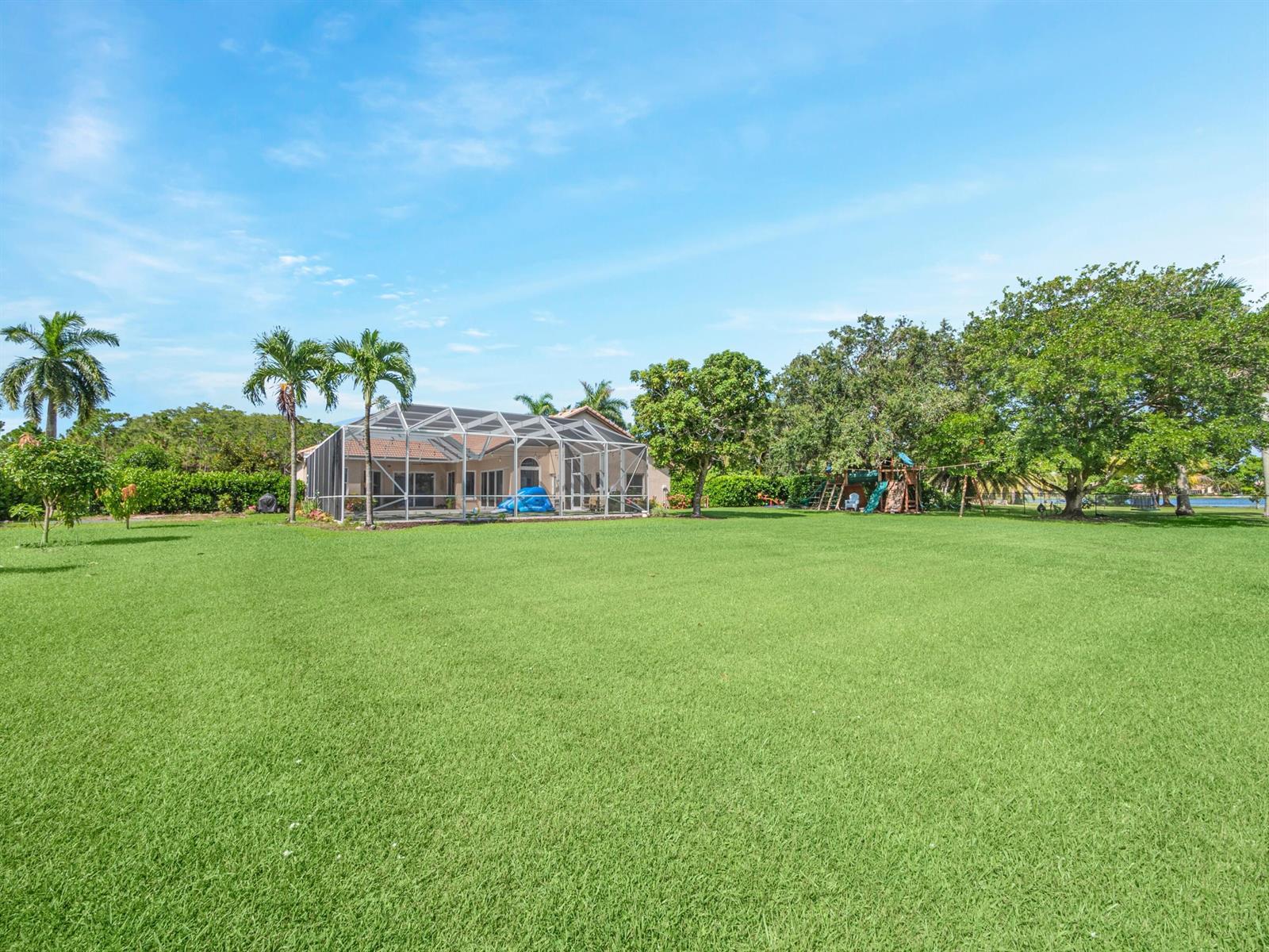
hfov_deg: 102.1
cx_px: 634
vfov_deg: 85.7
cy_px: 476
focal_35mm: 14
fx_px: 513
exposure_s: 1/400
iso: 200
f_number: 9
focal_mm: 7
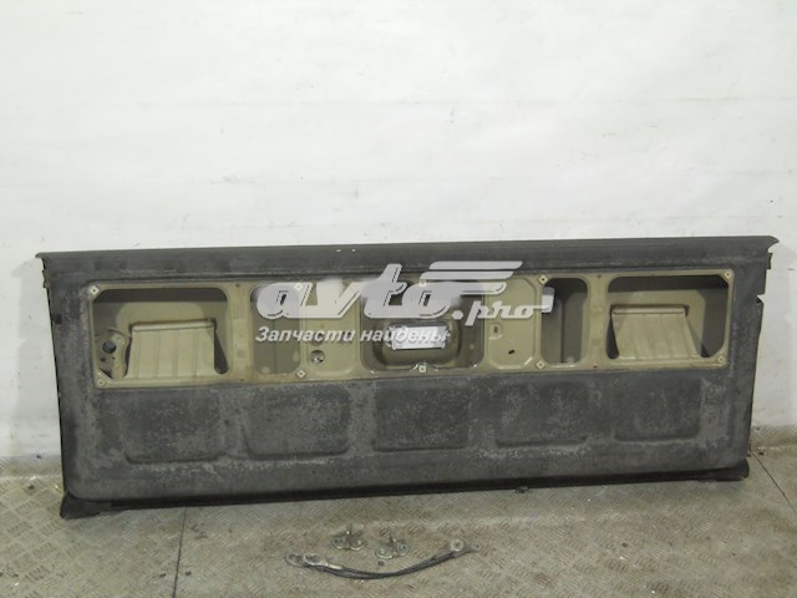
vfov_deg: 35.1
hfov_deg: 45.8
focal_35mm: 41
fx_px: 944
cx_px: 398
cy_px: 299
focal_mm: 6.72
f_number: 3.1
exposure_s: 1/30
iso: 200
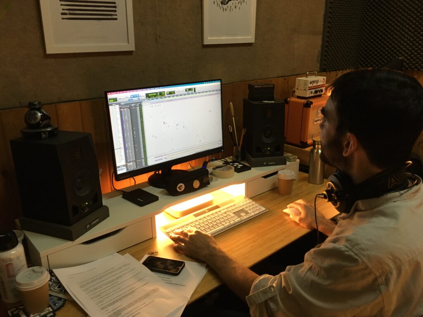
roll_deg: -0.9
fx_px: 354
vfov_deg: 48.2
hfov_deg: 61.7
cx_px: 212
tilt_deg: -20.6
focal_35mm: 29
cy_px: 158
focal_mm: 4.15
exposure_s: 1/33
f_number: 2.2
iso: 160
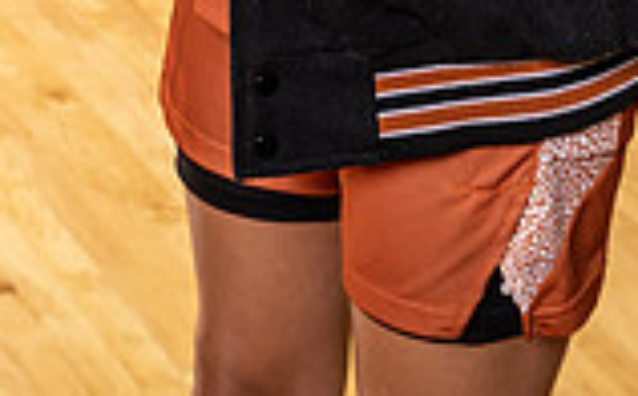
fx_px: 2273
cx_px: 448
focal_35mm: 131
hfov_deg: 15.9
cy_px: -481
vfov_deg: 9.1
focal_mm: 45
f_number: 5.6
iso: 800
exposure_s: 1/250
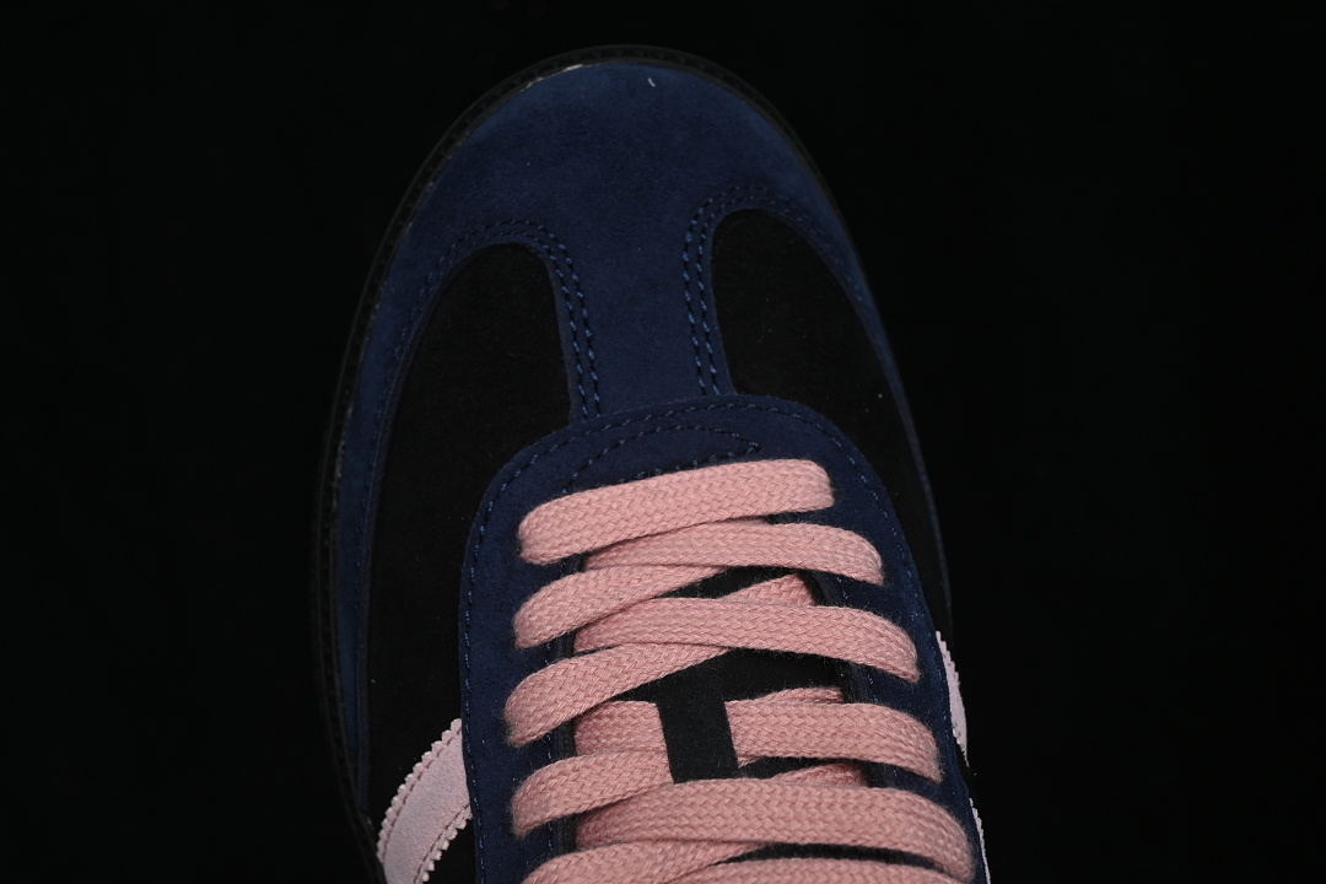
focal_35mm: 75
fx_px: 2762
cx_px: 663
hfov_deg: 27.0
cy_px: 442
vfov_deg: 18.2
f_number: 6.3
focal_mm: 50
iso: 160
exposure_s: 1/50
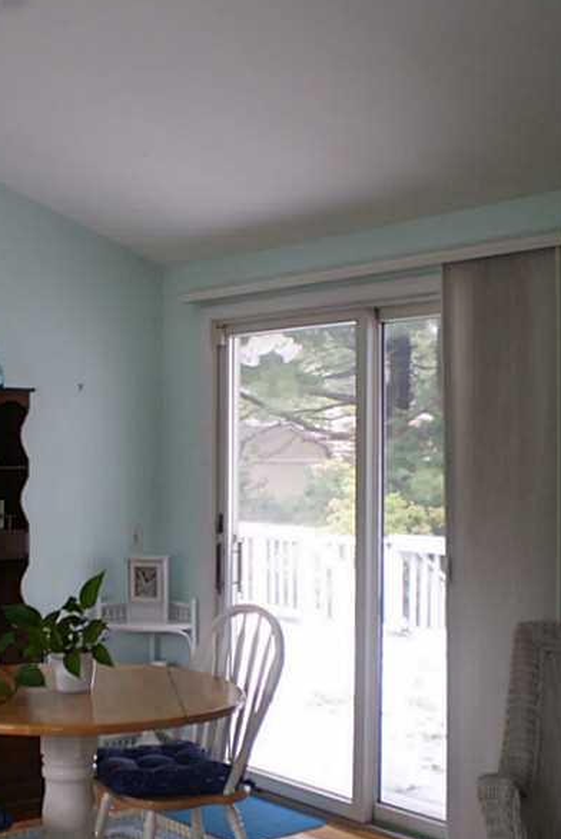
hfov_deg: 26.2
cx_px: 143
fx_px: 1191
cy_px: 414
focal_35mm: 51
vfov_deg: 38.9
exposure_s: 1/30
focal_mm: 6.3
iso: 80
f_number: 3.1
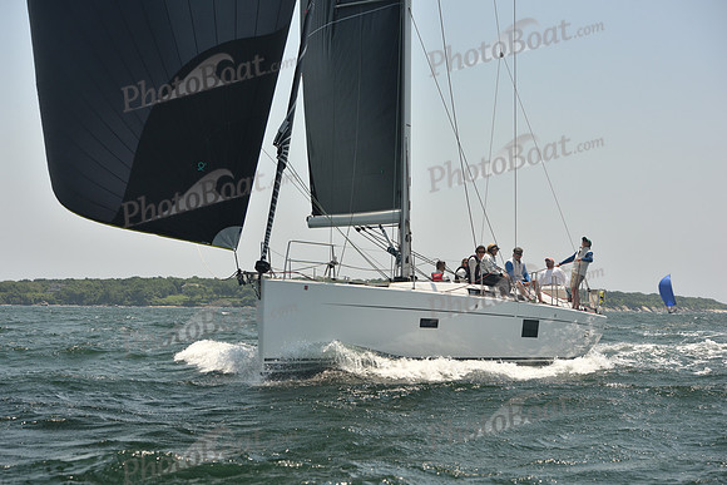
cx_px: 364
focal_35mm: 70
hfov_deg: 28.8
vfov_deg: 19.5
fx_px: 1414
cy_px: 242
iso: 250
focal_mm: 70
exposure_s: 1/640
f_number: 5.6
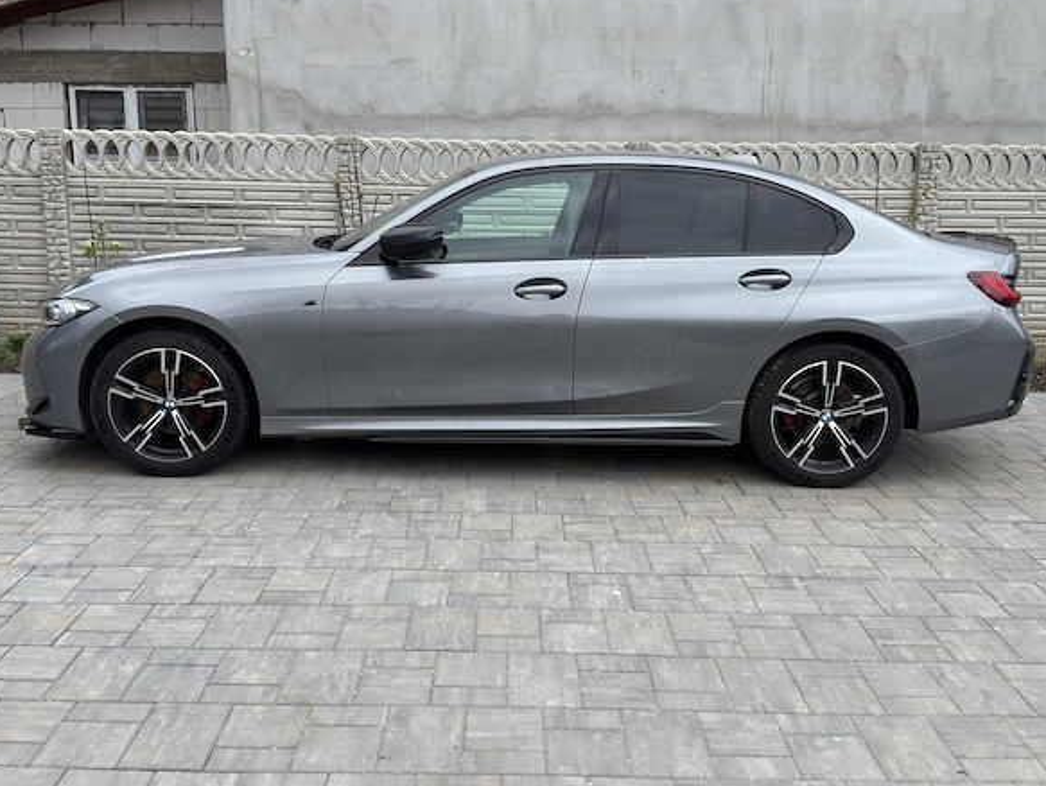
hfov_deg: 51.3
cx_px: 527
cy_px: 388
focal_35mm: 36
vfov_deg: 39.7
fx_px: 1088
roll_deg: +0.4
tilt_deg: -11.2
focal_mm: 6.76
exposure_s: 1/1890
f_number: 1.78
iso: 100
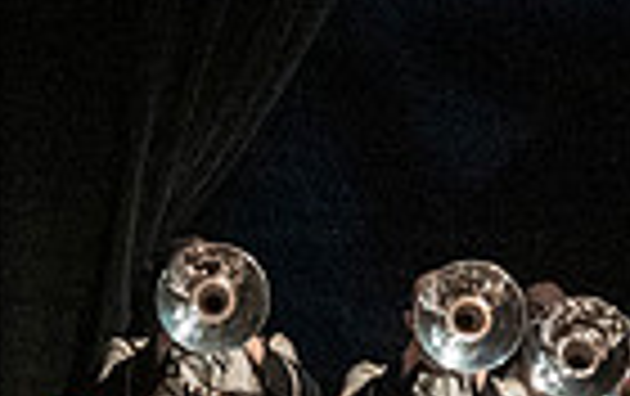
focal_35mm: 789
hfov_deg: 2.6
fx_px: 13569
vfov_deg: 1.7
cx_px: 1202
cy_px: 670
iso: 4000
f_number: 4
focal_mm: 125
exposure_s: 1/500
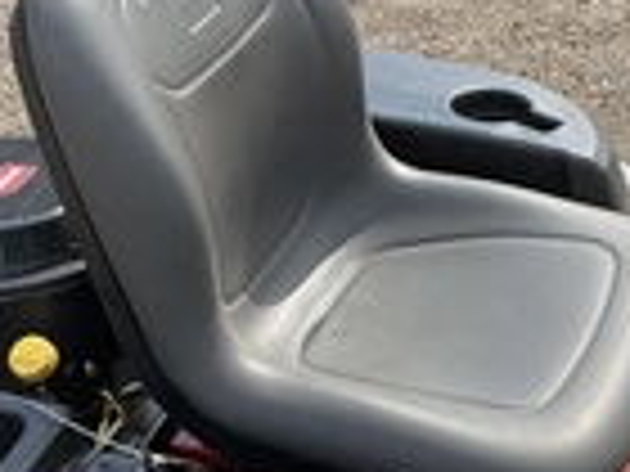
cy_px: 441
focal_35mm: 83
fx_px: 1511
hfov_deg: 23.5
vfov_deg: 17.5
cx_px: 418
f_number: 1.8
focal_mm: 3
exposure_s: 1/1221
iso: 25
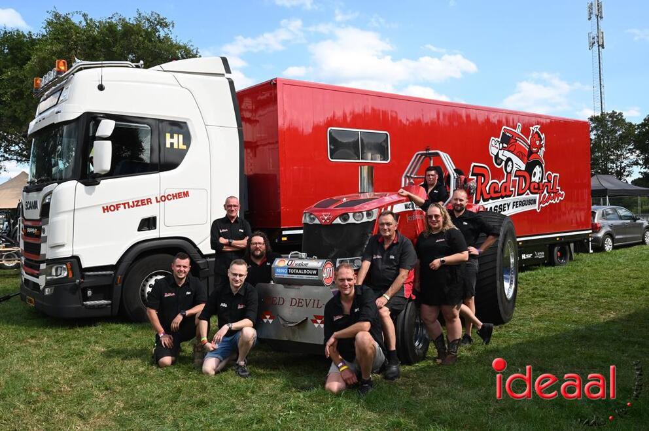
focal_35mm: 34
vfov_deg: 38.8
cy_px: 216
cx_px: 324
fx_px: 612
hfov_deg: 55.8
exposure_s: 1/500
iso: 640
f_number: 11
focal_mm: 34
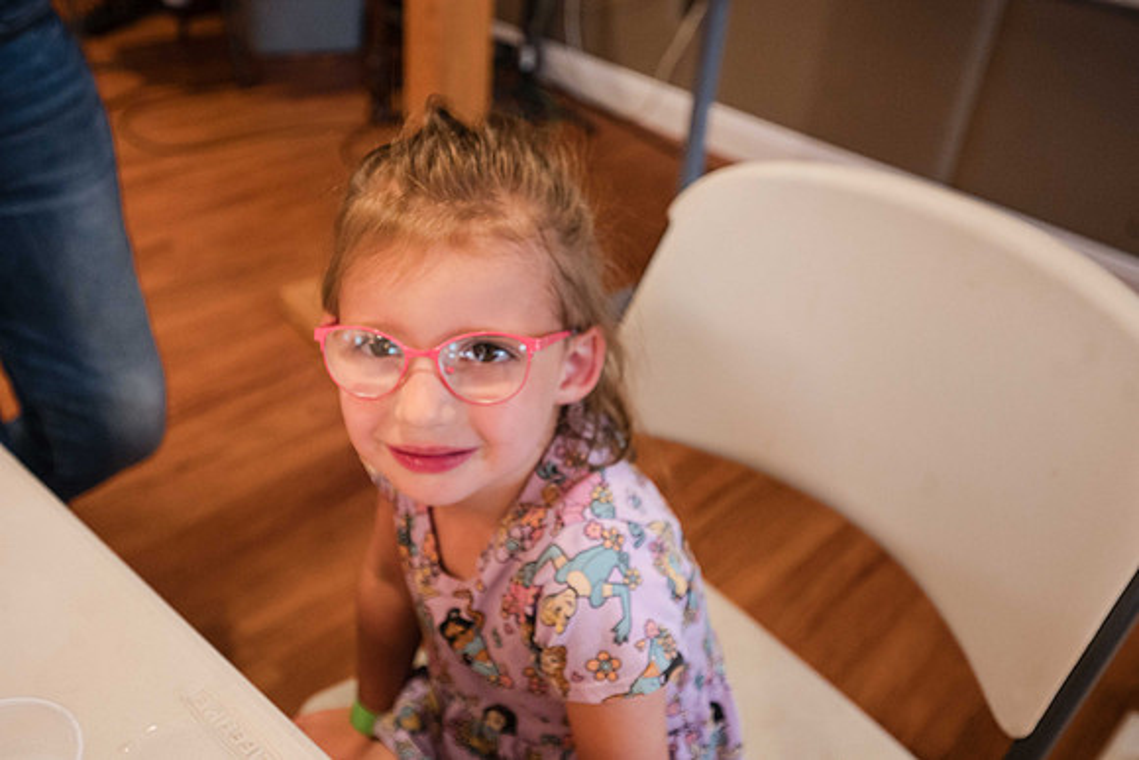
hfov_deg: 60.7
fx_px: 973
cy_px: 371
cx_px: 568
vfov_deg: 42.7
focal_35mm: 31
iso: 3200
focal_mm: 29
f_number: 4
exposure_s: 1/100
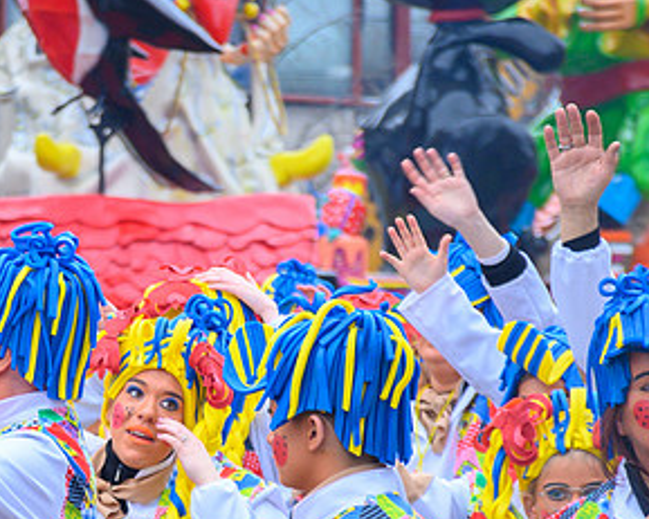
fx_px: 7066
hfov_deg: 5.3
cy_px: 390
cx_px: 106
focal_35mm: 368
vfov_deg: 4.2
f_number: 5.6
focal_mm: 130
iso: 400
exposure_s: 1/100
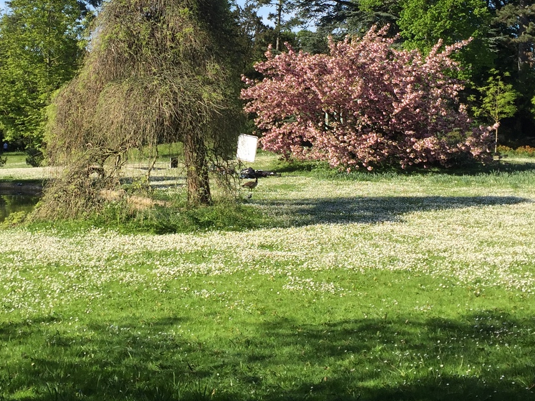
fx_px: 834
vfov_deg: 26.7
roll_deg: -0.6
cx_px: 210
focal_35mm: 54
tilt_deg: +2.8
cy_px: 98
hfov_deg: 35.4
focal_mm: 4.15
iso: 32
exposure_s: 1/1130
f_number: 2.2
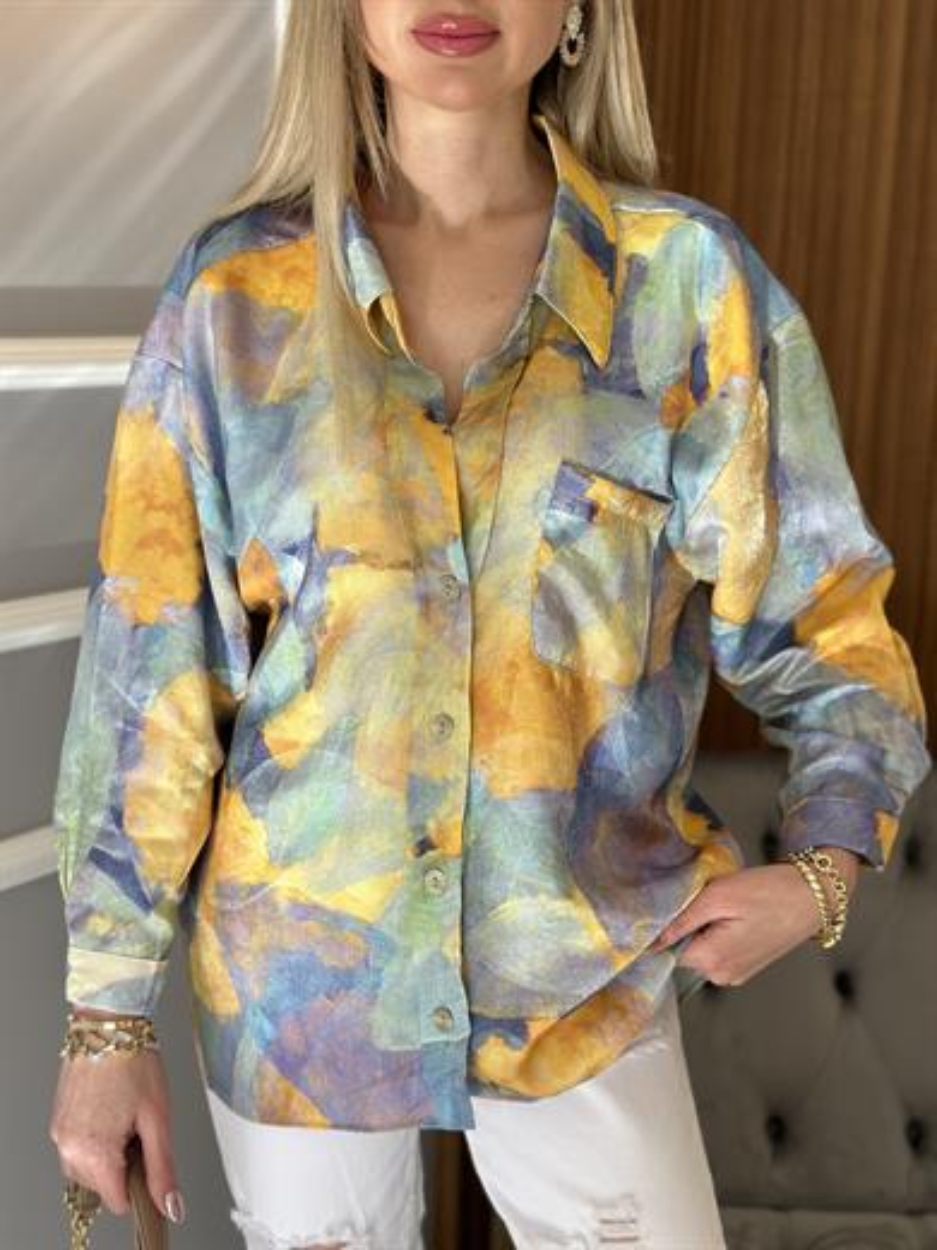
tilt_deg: -12.1
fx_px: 1732
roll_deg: -1.8
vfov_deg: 39.7
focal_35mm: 48
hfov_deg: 30.3
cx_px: 468
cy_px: 625
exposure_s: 1/638
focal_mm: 6.86
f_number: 1.78
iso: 80
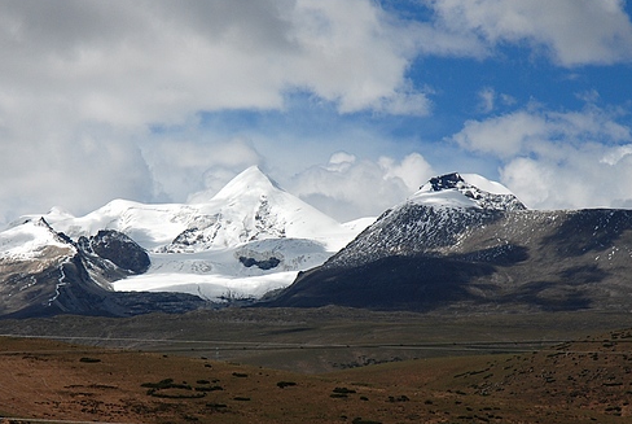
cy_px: 230
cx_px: 206
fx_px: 3024
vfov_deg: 8.0
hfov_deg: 11.9
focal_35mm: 172
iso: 200
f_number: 8
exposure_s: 1/500
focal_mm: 70
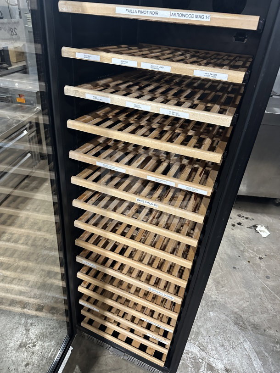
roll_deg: -9.8
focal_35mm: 24
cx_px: 140
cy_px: 186
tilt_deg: -31.7
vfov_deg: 71.6
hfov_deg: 56.8
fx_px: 259
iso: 500
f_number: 1.78
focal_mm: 6.86
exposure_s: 1/60
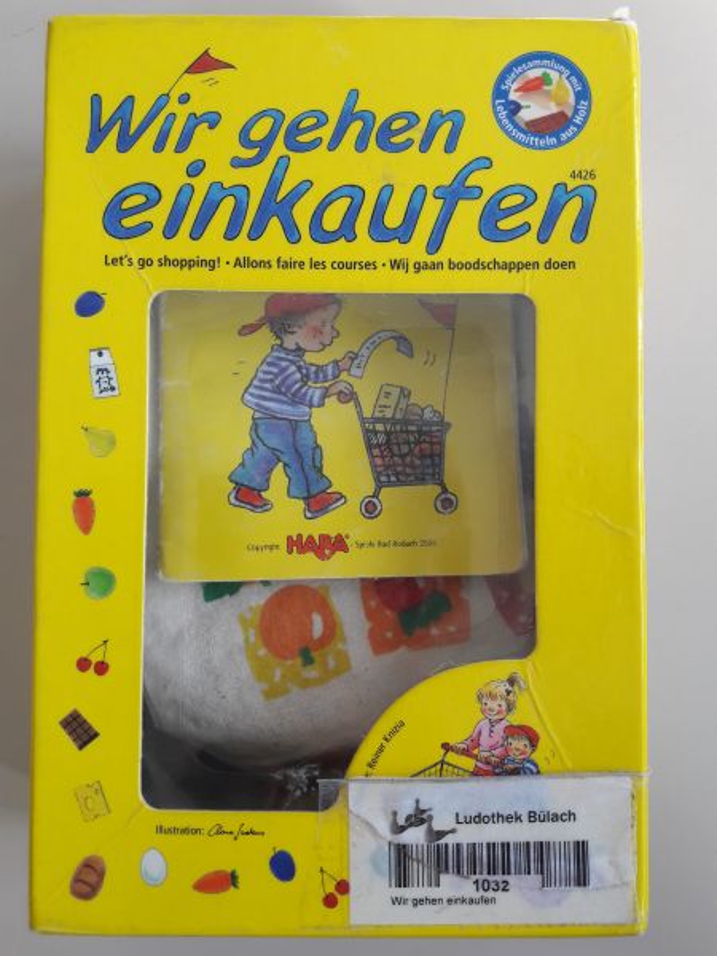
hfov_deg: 49.7
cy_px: 478
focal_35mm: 28
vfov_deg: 63.4
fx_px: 773
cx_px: 358
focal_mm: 3.7
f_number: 1.9
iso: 50
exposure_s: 1/100
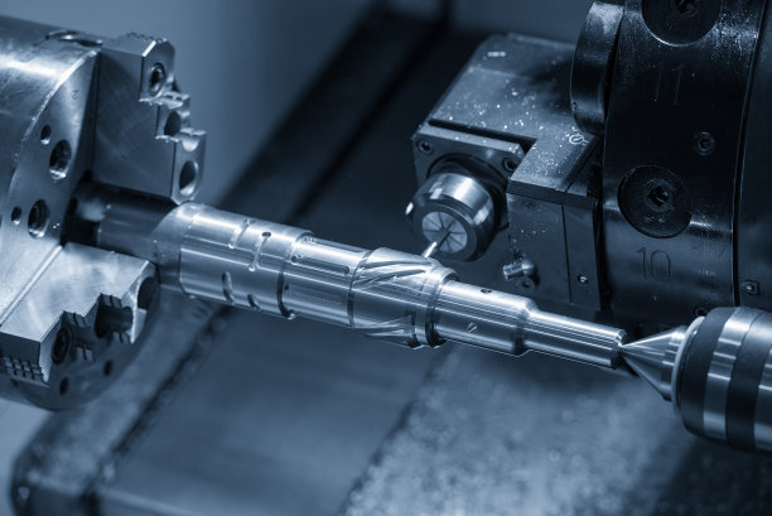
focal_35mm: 160
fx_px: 3433
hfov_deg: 12.8
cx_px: 386
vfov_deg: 8.6
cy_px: 258
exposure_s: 1/640
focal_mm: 160
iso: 2000
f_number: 4
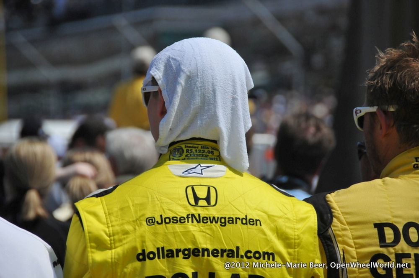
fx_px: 3489
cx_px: 210
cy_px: 139
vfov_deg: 4.6
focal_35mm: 300
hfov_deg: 6.9
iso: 900
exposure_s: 1/8000
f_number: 5.6
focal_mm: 200
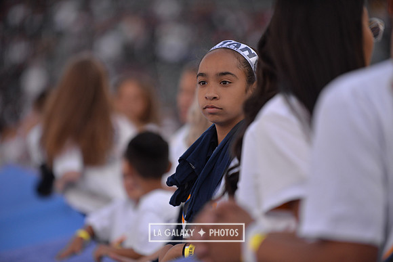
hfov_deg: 10.3
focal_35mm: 200
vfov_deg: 6.9
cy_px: 131
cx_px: 196
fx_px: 2184
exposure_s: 1/4000
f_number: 2.8
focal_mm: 200
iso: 640
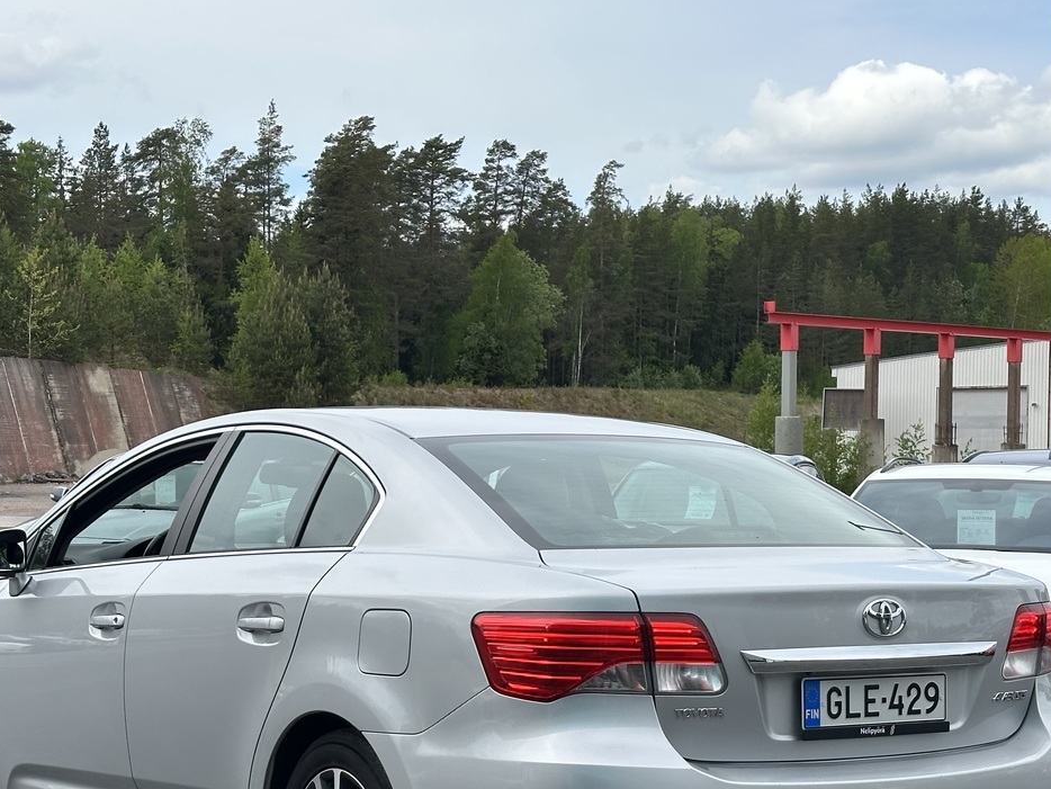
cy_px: 568
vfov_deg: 19.8
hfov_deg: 26.3
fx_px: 2247
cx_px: 521
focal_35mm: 74
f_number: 1.78
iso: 64
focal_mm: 6.86
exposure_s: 1/2304
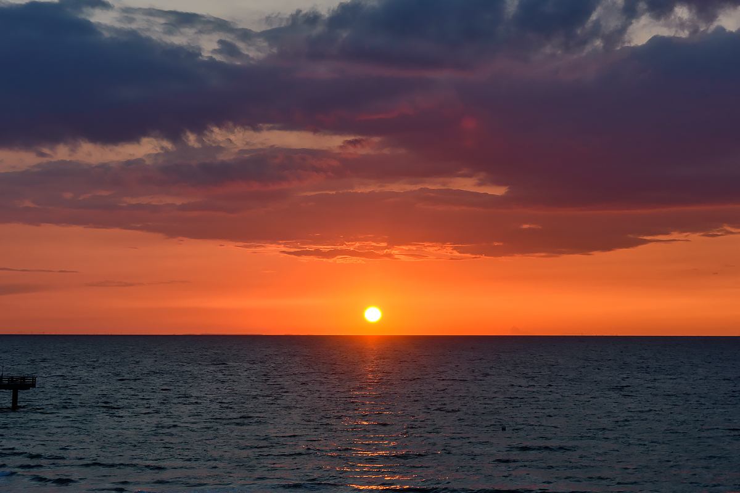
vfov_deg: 20.6
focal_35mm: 66
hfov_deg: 30.5
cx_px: 370
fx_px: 1357
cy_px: 246
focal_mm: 44
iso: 200
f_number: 7.1
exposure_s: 1/320
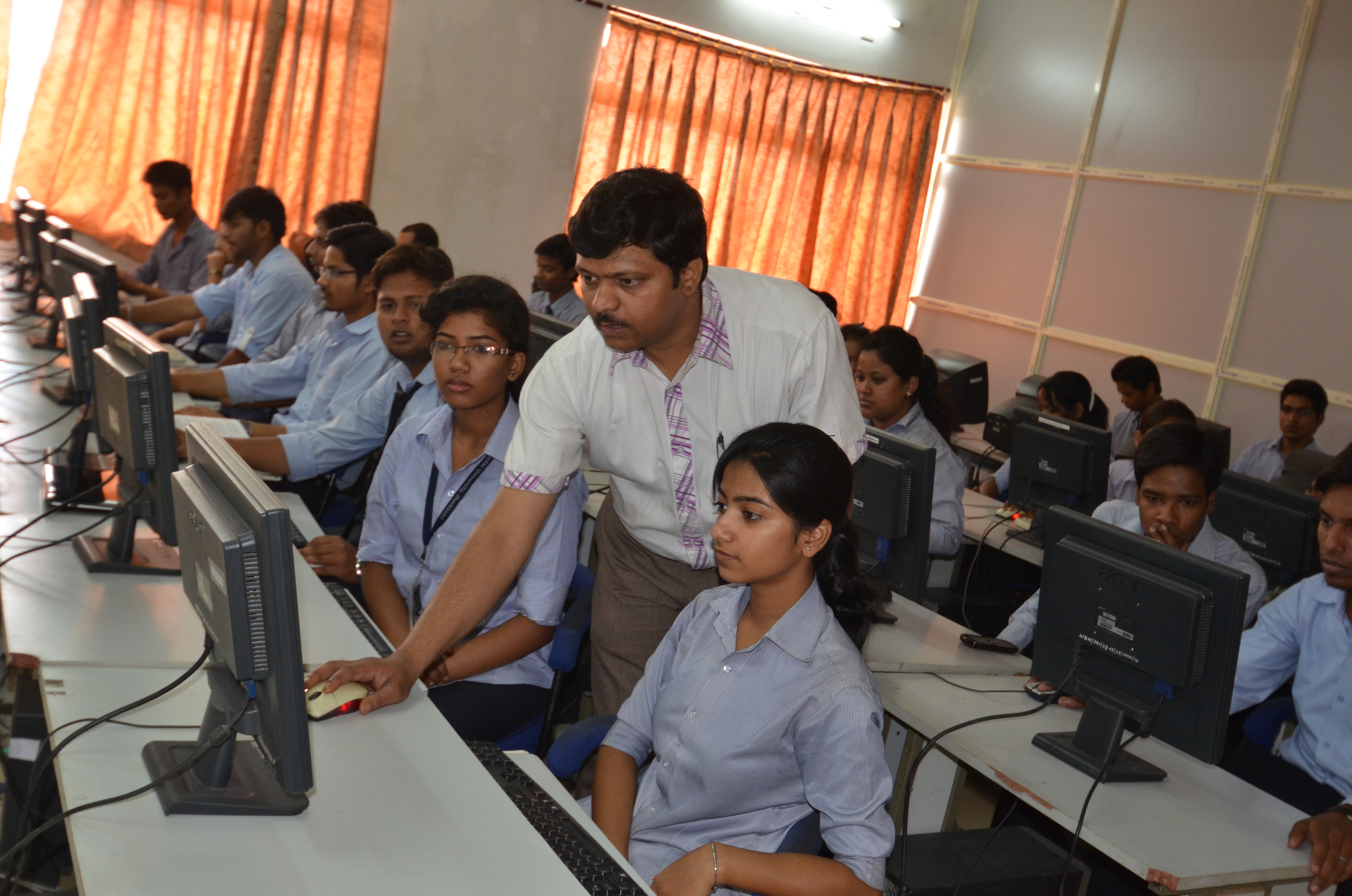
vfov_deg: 36.7
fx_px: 1349
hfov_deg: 53.2
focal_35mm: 36
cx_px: 676
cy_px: 448
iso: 800
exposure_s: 1/60
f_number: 4.5
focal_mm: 24
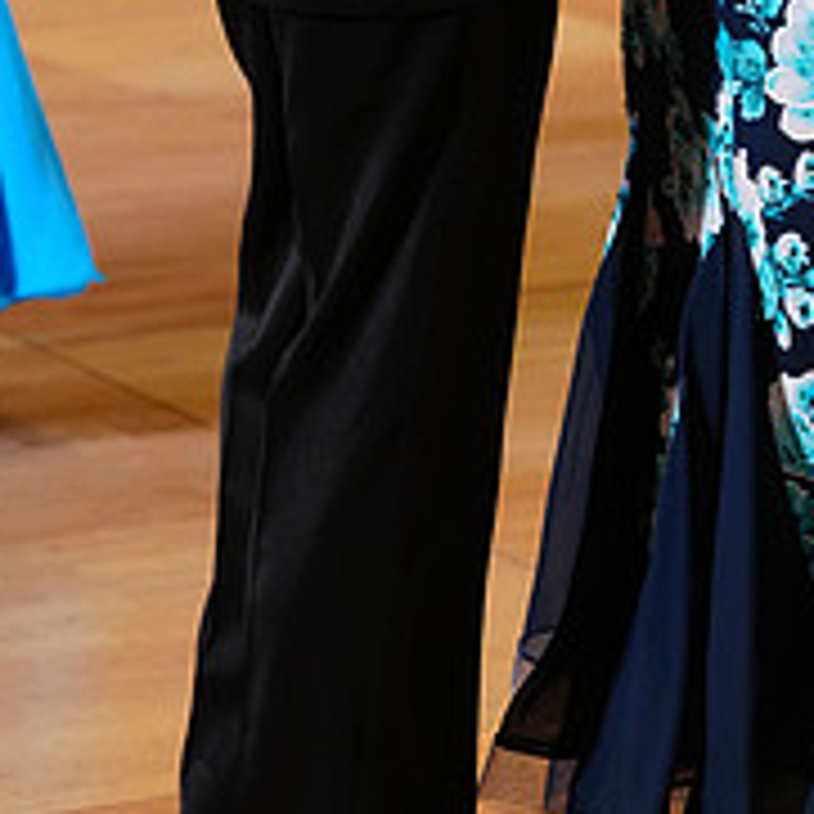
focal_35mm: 191
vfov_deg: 9.0
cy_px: -166
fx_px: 5081
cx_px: 591
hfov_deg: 9.1
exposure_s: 1/400
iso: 2500
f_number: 4
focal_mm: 70
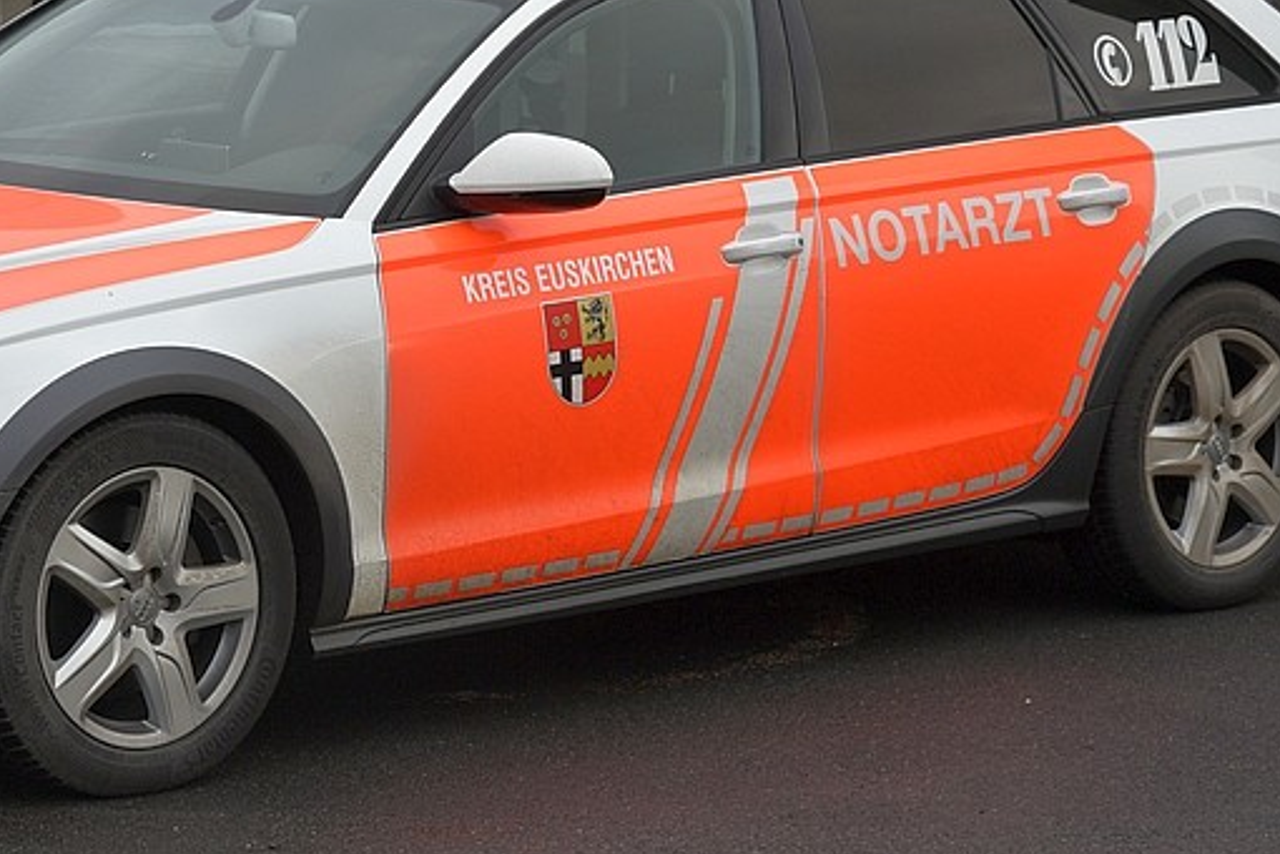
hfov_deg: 13.7
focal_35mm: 150
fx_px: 5333
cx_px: 376
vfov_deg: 9.1
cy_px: 201
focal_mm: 85
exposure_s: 1/200
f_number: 7.1
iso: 400
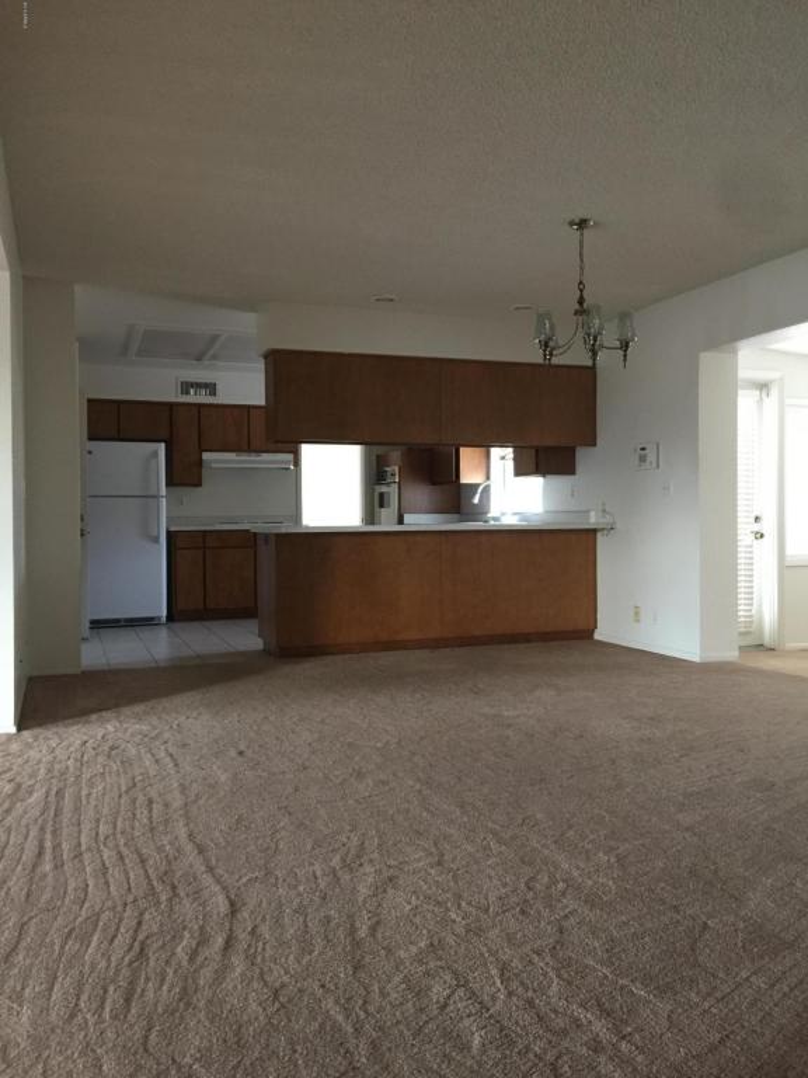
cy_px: 539
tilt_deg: -0.4
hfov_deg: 48.2
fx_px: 903
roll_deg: -0.2
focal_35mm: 29
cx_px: 404
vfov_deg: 61.7
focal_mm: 4.15
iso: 125
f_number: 2.2
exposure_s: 1/15
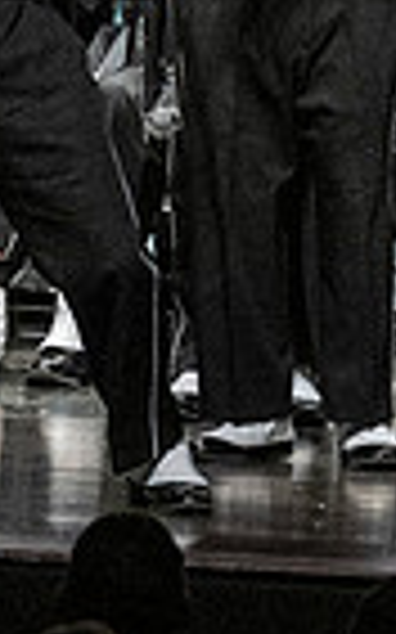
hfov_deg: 1.5
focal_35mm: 877
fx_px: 15159
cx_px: -742
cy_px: -121
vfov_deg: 2.4
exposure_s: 1/500
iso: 5000
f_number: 4
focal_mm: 140
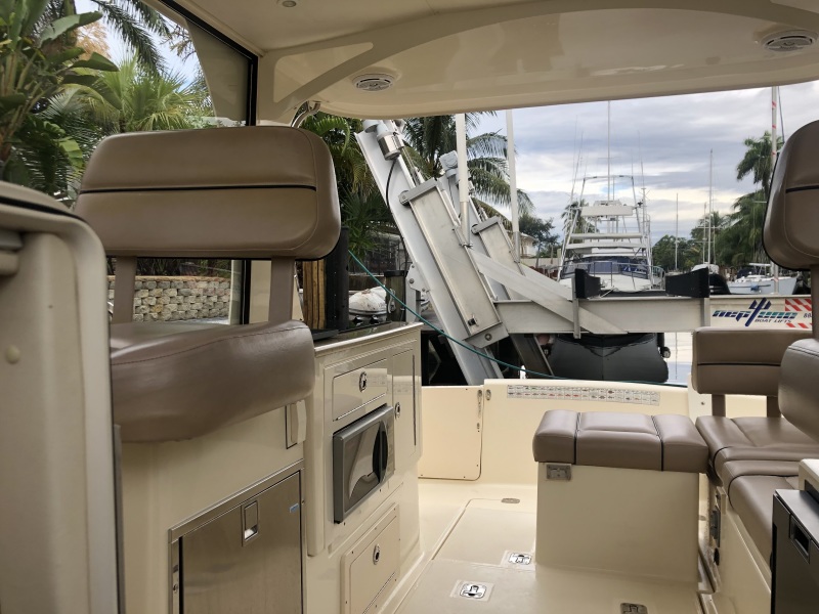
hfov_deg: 63.4
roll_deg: +0.1
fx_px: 662
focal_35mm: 28
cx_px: 410
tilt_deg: -3.7
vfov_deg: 49.7
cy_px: 307
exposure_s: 1/458
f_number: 1.8
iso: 20
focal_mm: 3.99
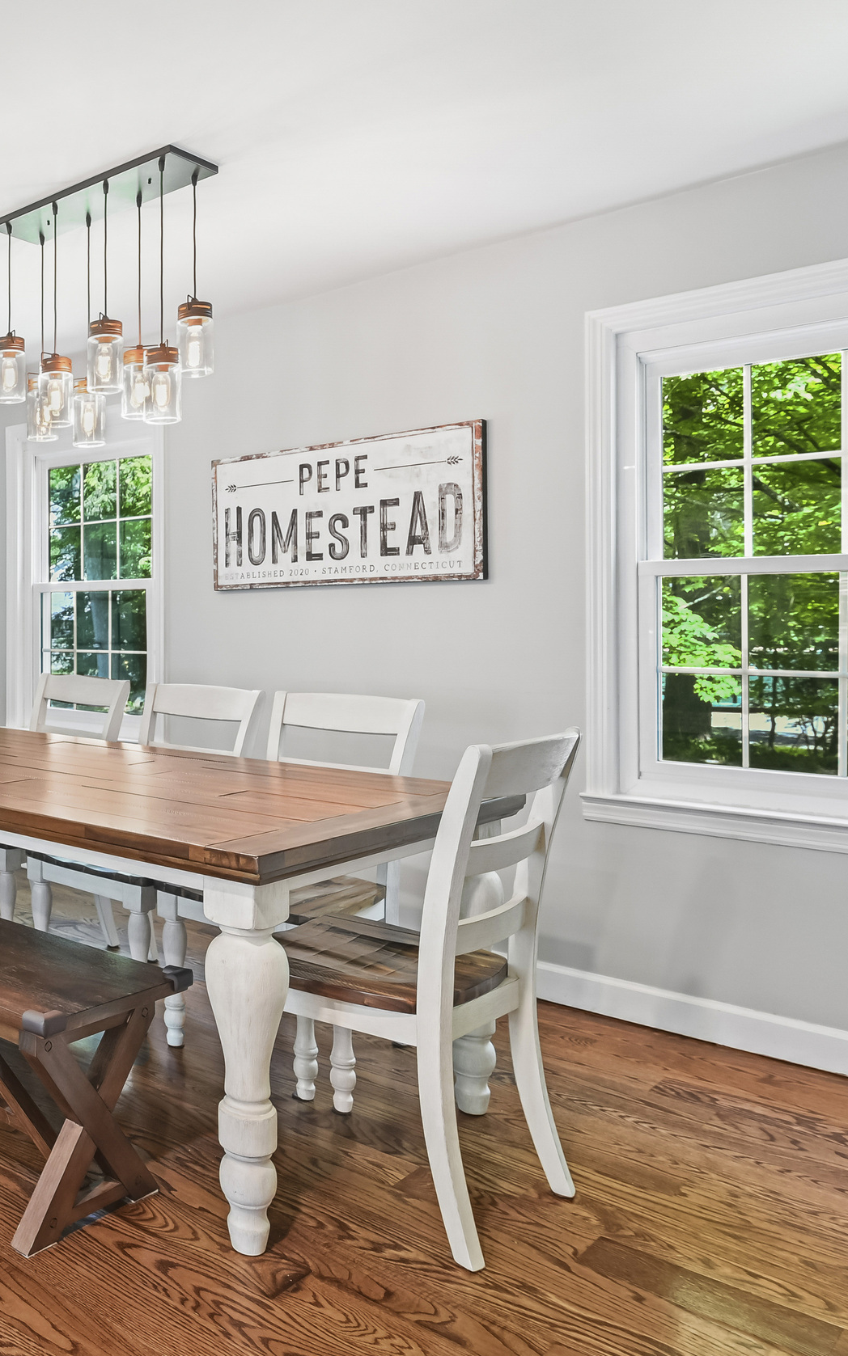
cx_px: -66
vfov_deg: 64.7
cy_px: 621
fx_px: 1070
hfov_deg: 37.0
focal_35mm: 29
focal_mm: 15.5
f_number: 8
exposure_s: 3
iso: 640
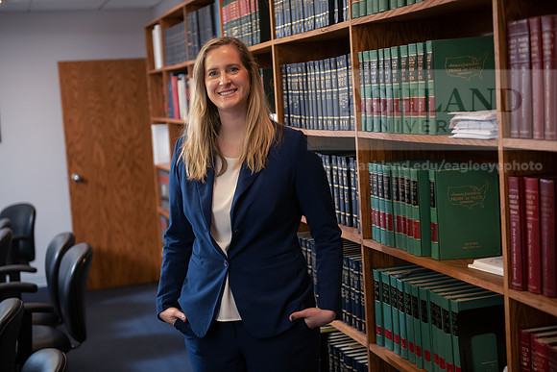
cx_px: 278
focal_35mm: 62
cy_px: 186
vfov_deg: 21.9
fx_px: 959
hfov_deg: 32.4
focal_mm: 62
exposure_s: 1/125
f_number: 3.2
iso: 800
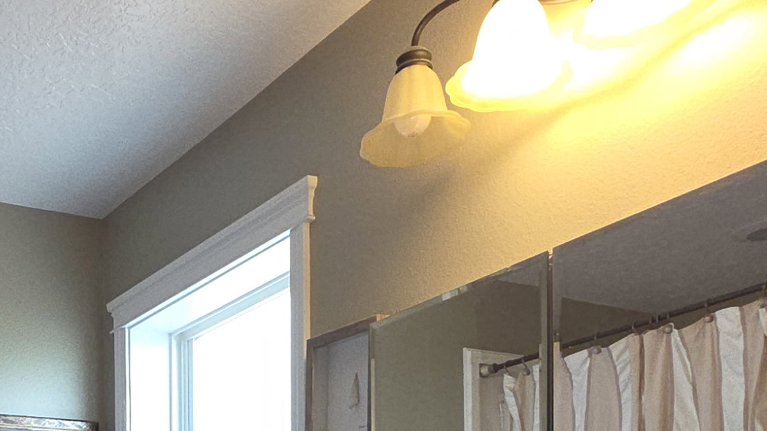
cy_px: 681
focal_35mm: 50
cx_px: 22
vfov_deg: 20.0
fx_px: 1017
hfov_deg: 37.5
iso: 125
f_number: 1.9
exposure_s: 1/60
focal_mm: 2.2
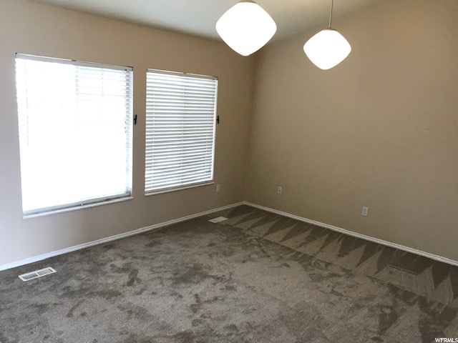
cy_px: 172
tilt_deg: -9.3
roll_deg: -2.2
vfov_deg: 49.7
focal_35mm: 28
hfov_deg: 63.4
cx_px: 229
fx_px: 370
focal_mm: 3.99
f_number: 1.8
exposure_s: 1/30
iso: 32
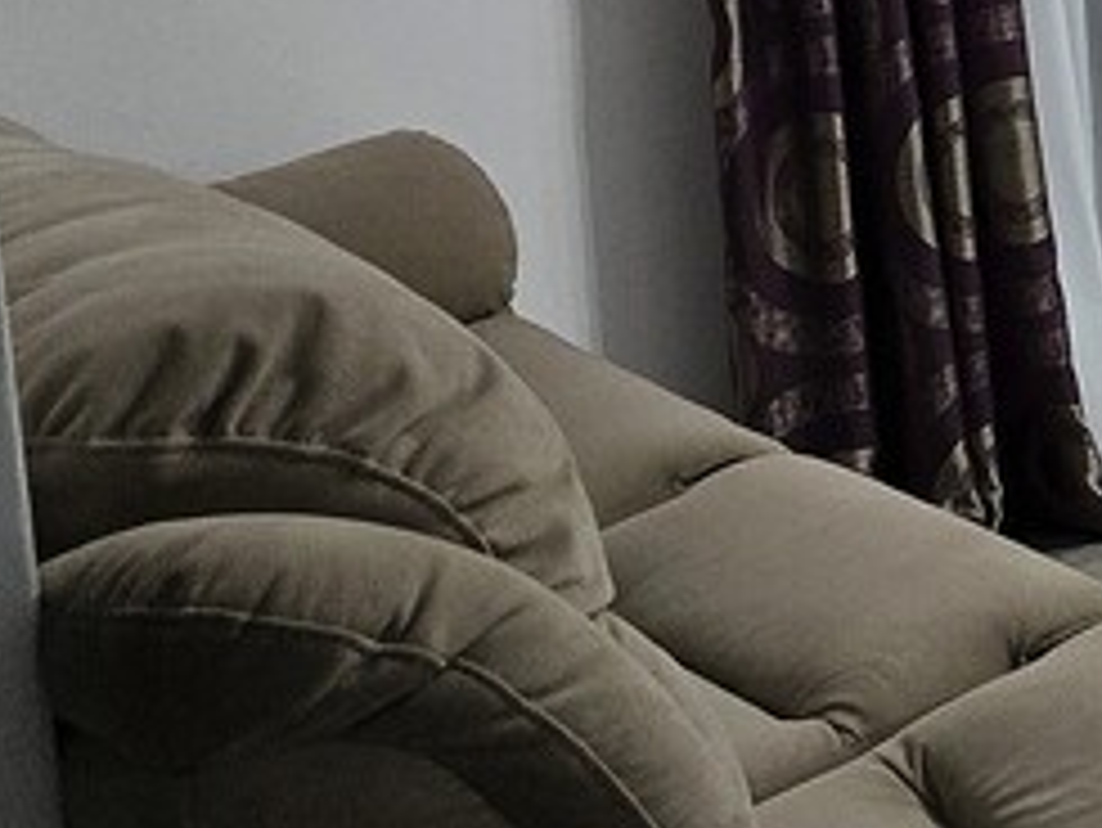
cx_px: 2159
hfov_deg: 16.2
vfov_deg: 14.6
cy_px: -320
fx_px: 3058
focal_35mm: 96
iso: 160
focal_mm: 6.3
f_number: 1.7
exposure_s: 1/101
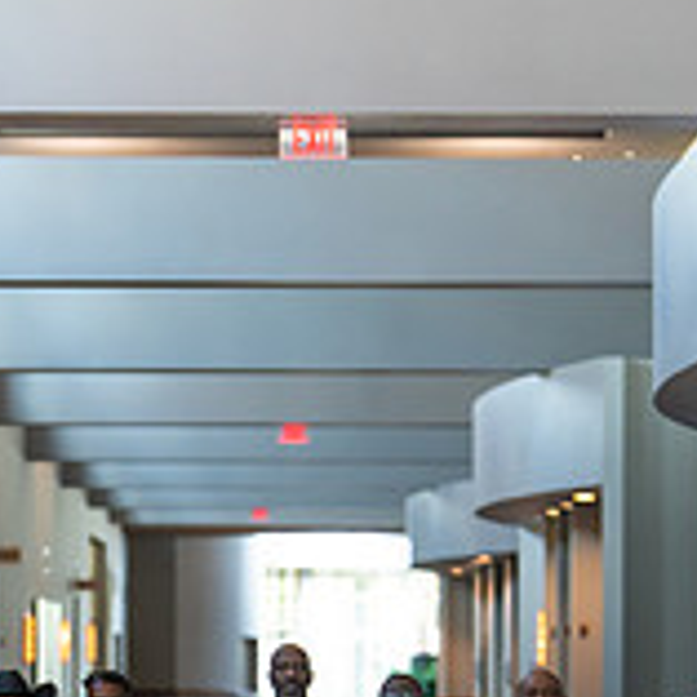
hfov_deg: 10.3
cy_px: 731
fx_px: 3873
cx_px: 290
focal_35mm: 170
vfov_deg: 10.2
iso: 160
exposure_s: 1/400
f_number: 1.2
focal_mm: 50
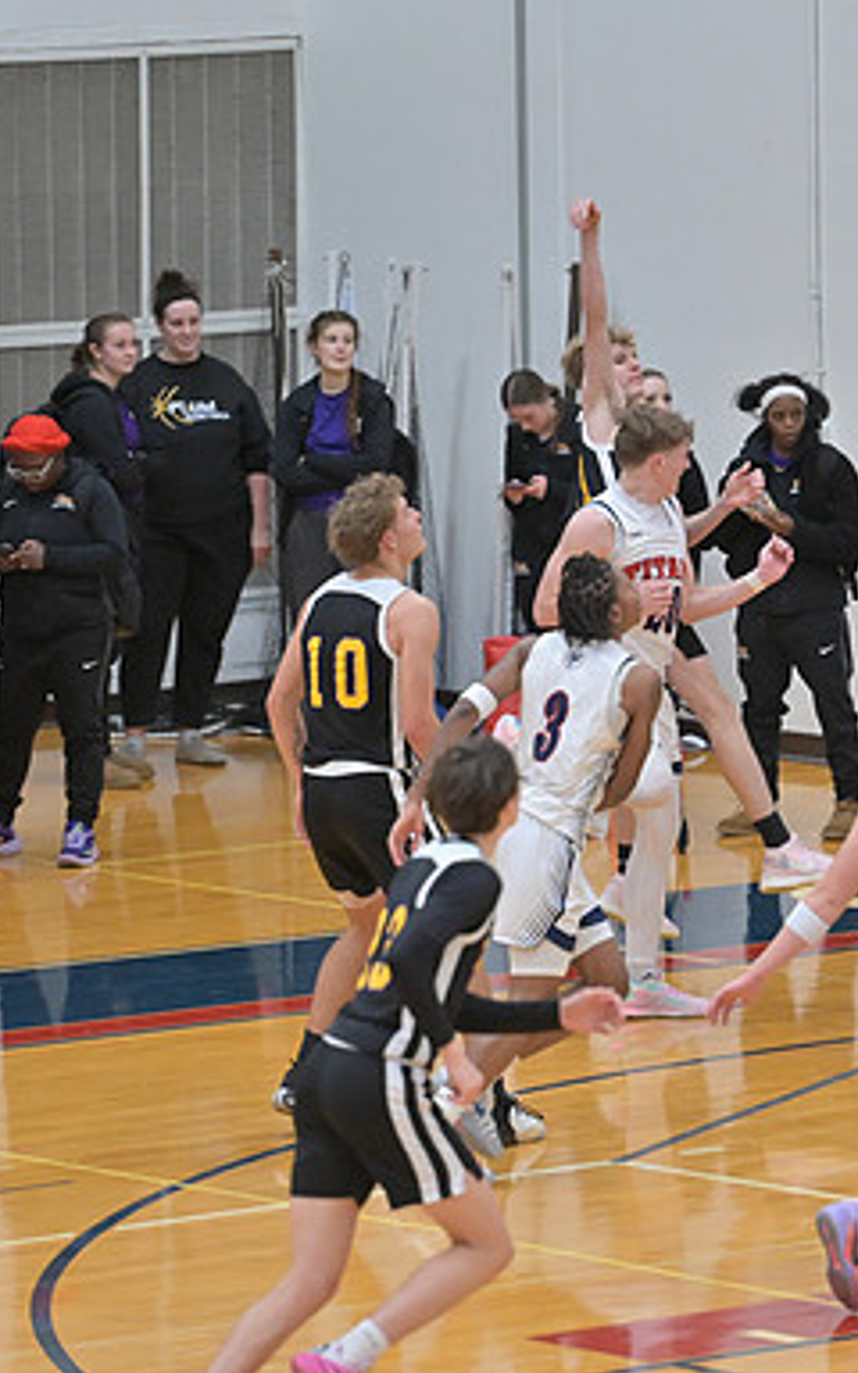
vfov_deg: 6.8
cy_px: 686
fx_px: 11523
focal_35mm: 308
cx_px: 640
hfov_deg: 4.3
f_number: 4
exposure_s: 1/800
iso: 4500
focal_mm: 200
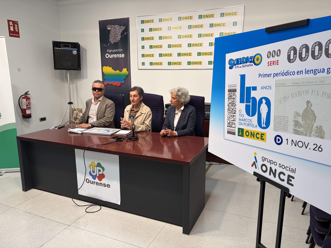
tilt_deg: -9.7
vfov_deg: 53.1
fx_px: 249
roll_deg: +0.8
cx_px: 166
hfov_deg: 67.3
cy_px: 124
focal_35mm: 26
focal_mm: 5.96
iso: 64
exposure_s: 1/100
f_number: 1.6
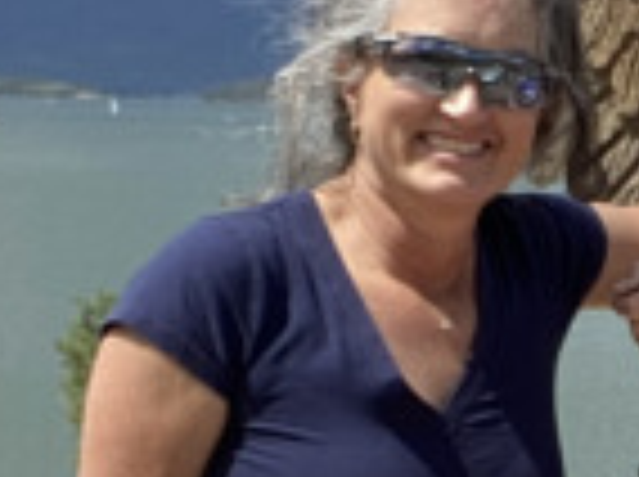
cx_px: 724
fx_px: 3059
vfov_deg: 8.8
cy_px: 639
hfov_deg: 11.7
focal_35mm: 166
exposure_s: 1/740
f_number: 2.2
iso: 25
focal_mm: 2.71
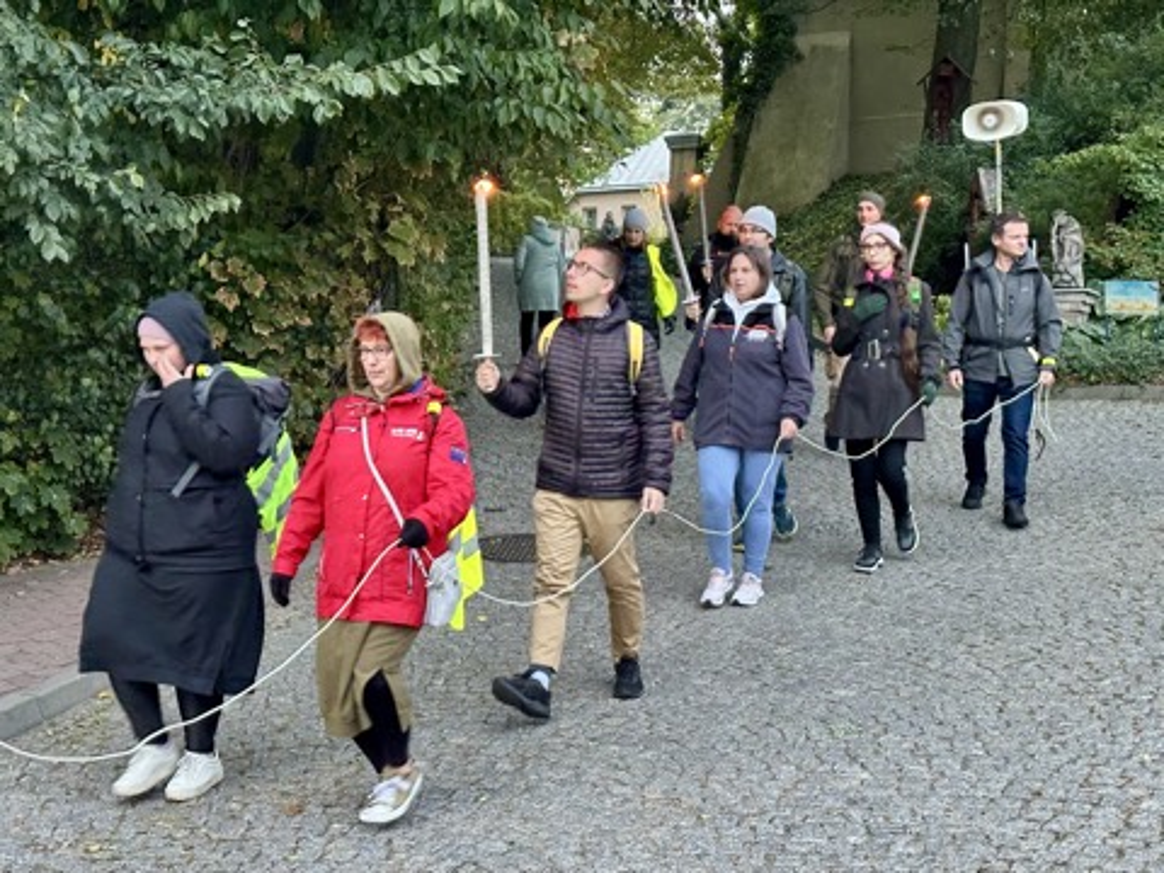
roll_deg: -1.0
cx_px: 582
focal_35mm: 48
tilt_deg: -2.3
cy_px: 436
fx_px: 1614
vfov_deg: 30.3
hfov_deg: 39.7
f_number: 1.78
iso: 320
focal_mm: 6.86
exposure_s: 1/40
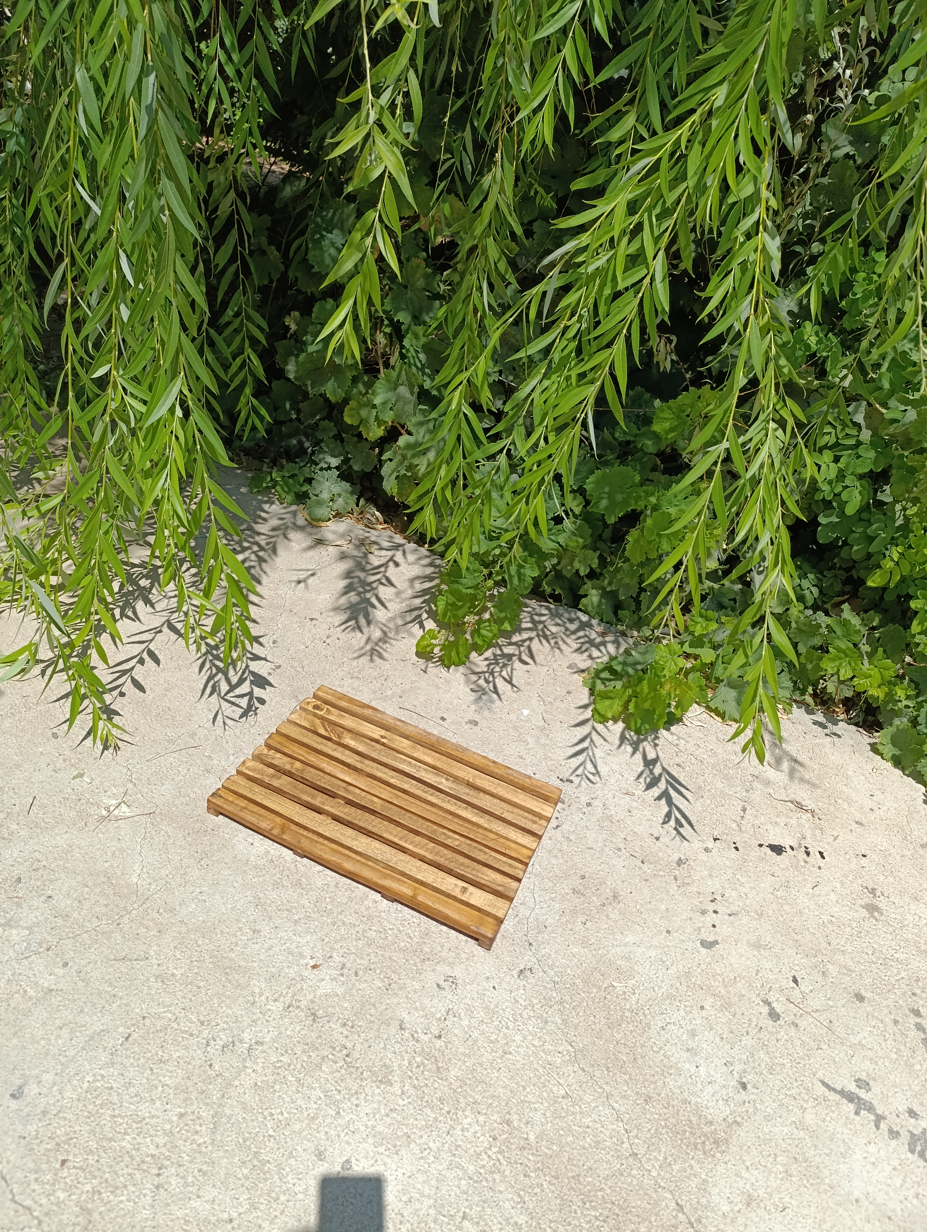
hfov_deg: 59.0
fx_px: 819
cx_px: 464
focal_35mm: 23
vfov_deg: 73.8
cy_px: 616
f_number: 1.65
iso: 50
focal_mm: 6.14
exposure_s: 1/900
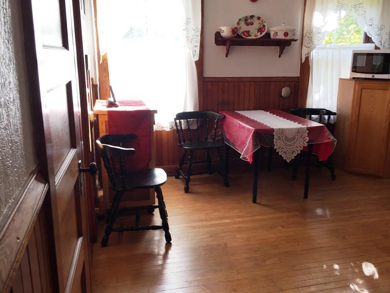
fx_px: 372
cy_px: 149
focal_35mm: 33
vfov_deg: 42.9
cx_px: 220
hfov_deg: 55.2
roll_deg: -0.5
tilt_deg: -13.8
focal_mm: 4.15
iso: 32
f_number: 2.2
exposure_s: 1/60
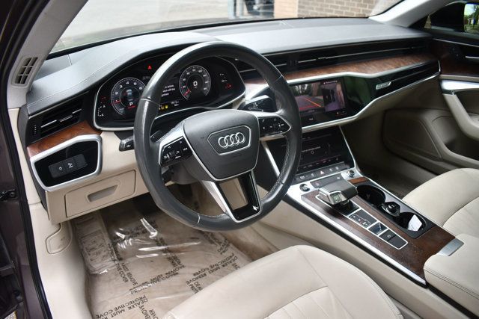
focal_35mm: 27
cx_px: 240
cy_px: 160
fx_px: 359
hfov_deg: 67.4
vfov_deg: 48.0
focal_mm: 18
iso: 560
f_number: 3.5
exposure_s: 1/250
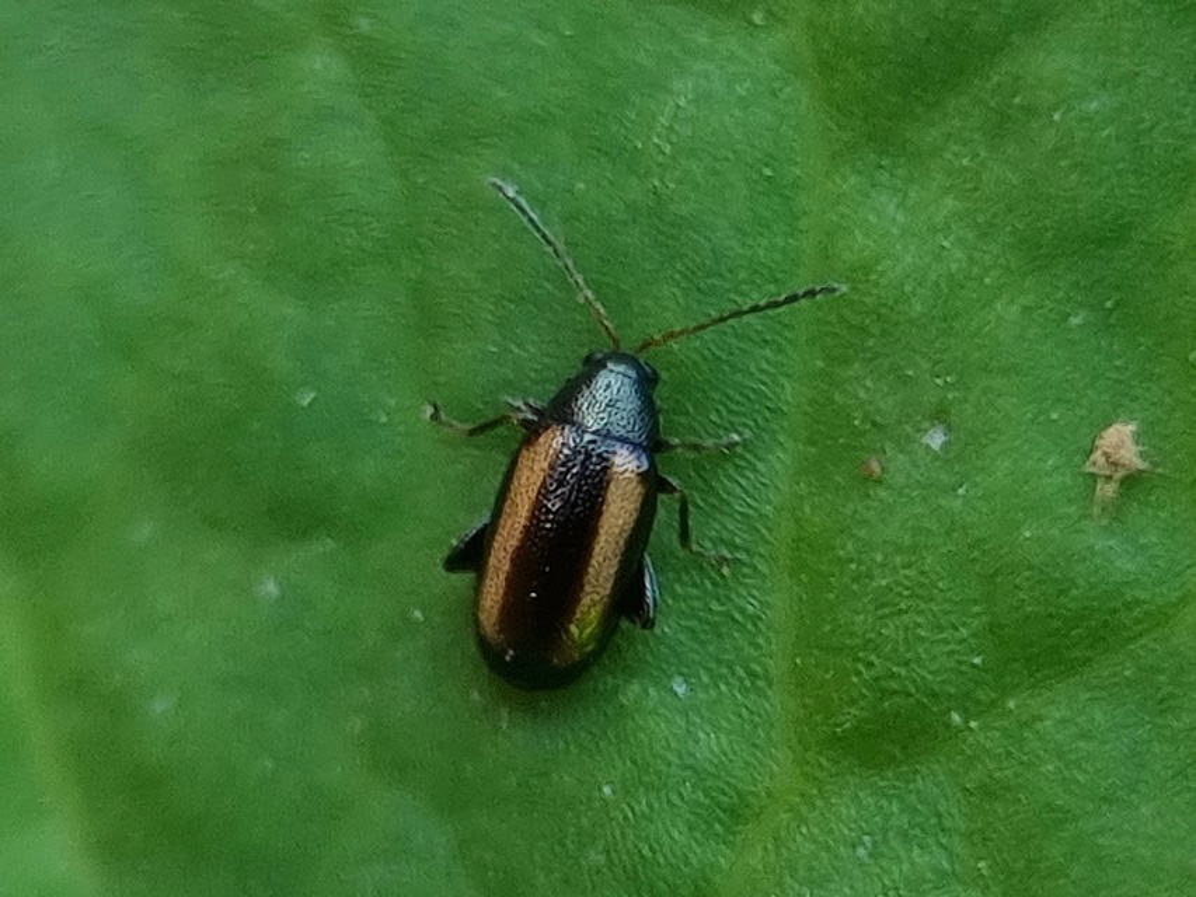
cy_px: 448
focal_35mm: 26
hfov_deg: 67.3
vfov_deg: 53.1
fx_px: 898
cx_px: 598
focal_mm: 5.4
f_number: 1.8
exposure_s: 1/100
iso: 80
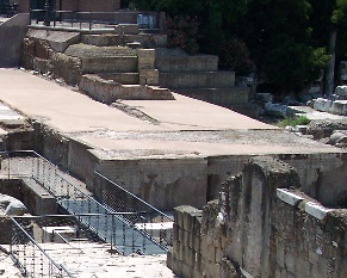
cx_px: -101
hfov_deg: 17.6
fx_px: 1048
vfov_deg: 14.9
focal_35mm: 102
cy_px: 255
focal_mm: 8
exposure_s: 1/700
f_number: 4.8
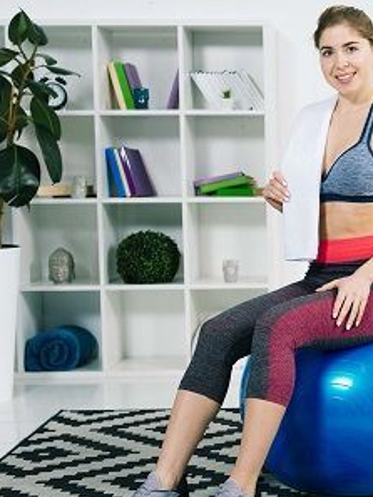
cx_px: 434
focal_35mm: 85
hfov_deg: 16.7
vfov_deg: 23.0
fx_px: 1220
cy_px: 268
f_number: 4.5
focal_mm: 50
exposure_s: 1/160
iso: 200
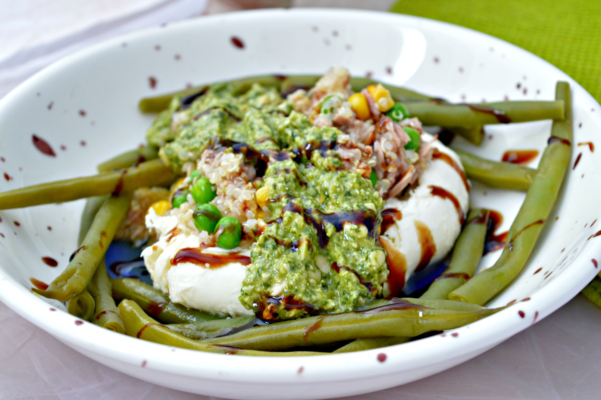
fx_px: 1376
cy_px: 200
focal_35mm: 82
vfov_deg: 16.5
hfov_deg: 24.6
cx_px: 300
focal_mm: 55
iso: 800
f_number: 5.6
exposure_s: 1/50
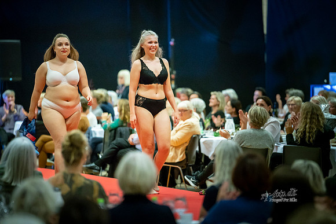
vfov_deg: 6.9
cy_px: 112
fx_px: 1867
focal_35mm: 200
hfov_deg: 10.3
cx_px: 168
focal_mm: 200
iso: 16000
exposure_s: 1/200
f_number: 2.8
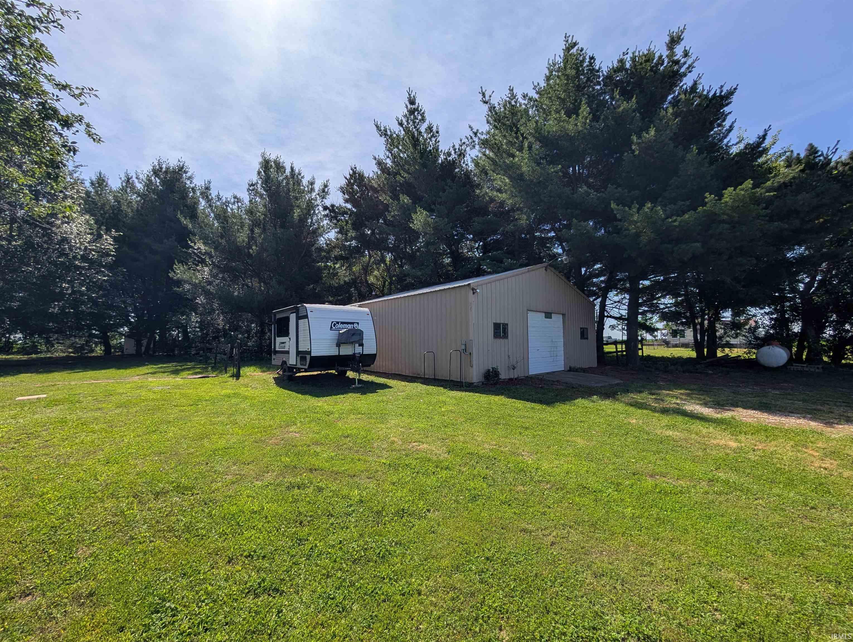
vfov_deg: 94.6
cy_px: 321
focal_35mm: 12
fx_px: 296
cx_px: 426
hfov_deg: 110.5
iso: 51
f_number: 1.7
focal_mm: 2.02
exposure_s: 1/4505
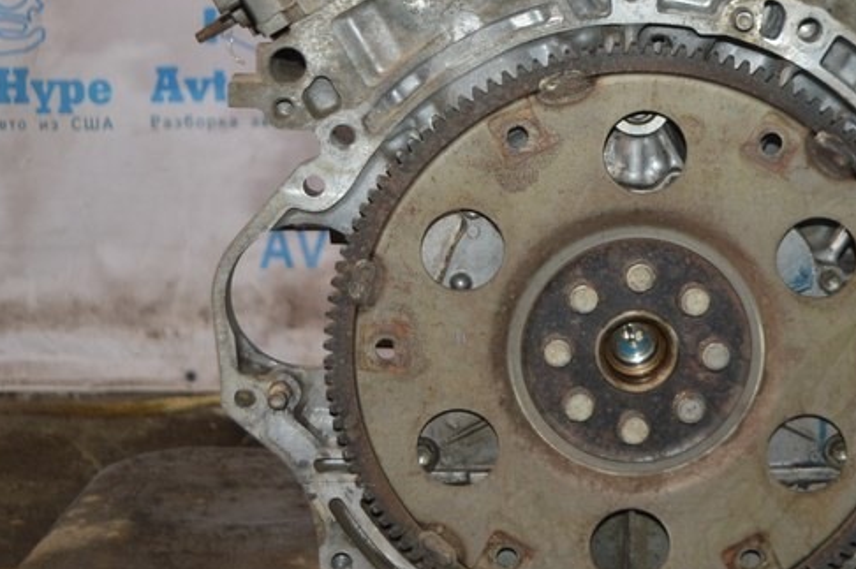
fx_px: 1878
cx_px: 587
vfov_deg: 17.1
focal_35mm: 79
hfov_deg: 25.5
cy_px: 135
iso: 450
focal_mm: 25
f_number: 4
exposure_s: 1/60
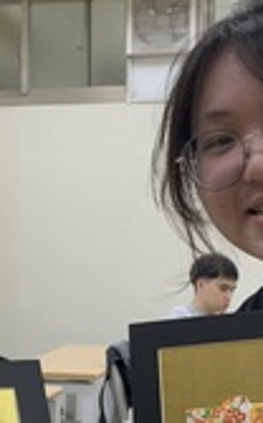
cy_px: 243
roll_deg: -1.4
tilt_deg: +1.5
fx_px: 1138
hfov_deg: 13.1
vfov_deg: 21.0
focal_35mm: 99
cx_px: 23
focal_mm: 4.25
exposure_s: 1/60
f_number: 1.8
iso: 80
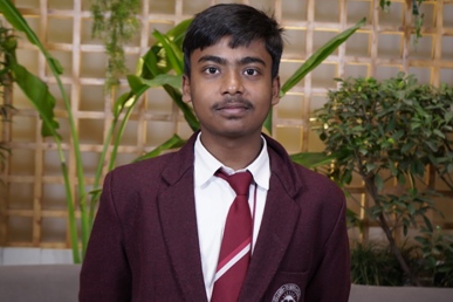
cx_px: 259
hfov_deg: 33.9
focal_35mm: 59
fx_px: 742
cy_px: 146
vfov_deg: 23.0
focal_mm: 34
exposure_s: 1/80
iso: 320
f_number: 4
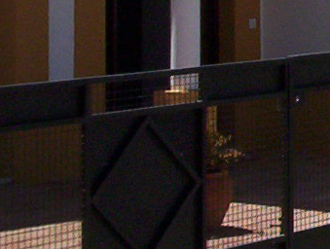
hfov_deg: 9.7
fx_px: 1749
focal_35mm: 183
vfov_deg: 7.9
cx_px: 752
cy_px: -214
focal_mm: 4.99
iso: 100
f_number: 4.5
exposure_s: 1/1852
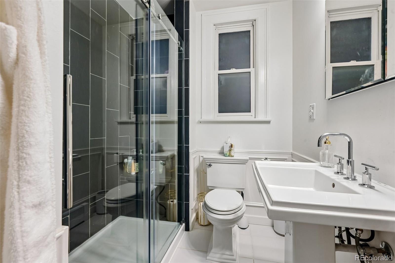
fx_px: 181
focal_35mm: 16
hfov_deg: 95.0
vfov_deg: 72.0
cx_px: 198
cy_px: 132
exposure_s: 1/15
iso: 400
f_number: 10
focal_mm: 16.5
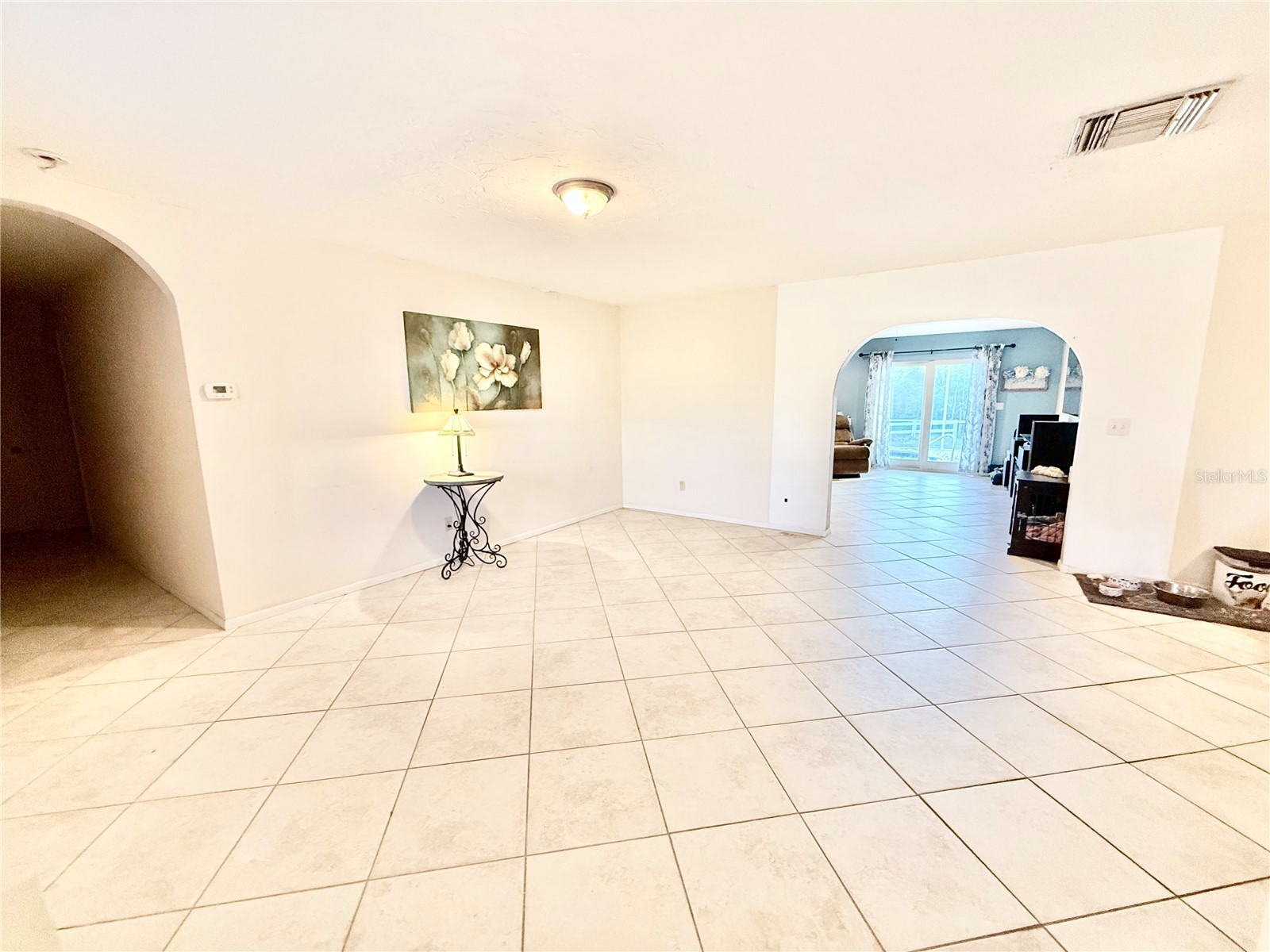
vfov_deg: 85.7
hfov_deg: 102.1
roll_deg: -0.2
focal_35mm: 14
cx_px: 635
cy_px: 476
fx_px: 514
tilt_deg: -9.3
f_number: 2.2
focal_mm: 2.22
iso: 500
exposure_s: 1/120
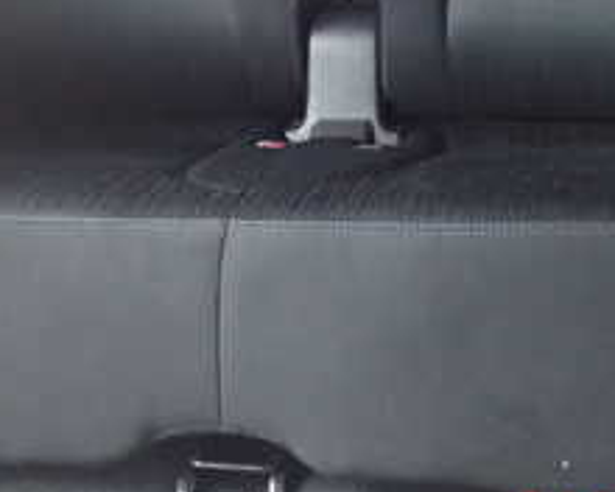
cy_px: -73
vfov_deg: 18.3
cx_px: 319
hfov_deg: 23.8
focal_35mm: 80
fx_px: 1456
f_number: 2.3
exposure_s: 1/20
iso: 800
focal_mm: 5.4
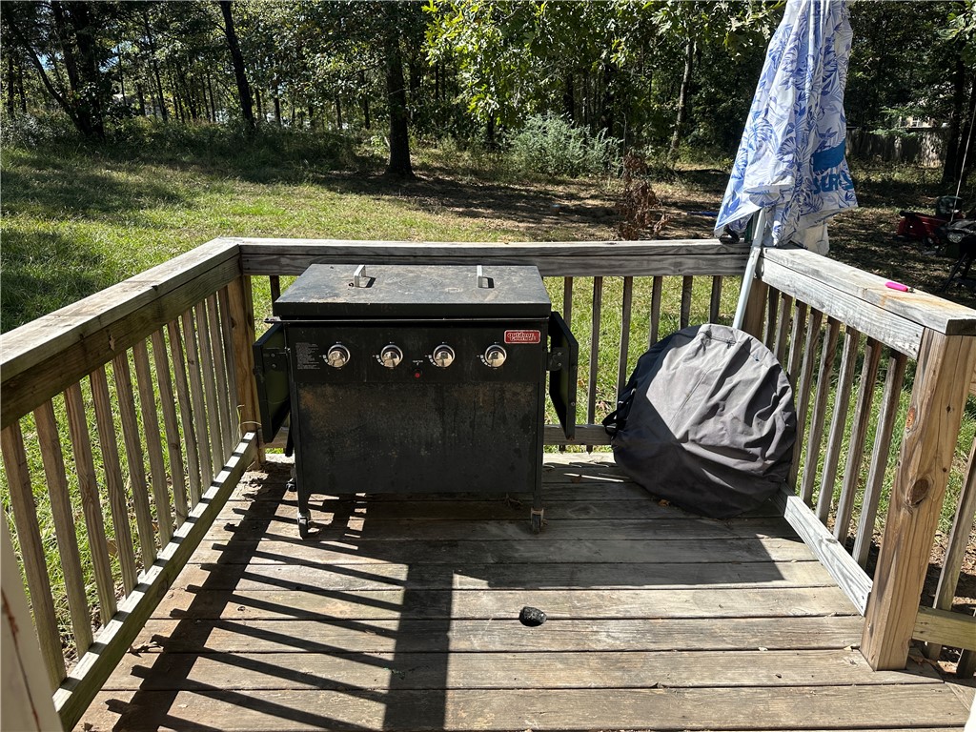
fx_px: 677
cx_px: 488
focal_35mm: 24
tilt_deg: -17.7
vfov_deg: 56.8
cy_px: 366
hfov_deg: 71.6
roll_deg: -0.4
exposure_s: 1/1949
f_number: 1.78
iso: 80
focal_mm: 6.86
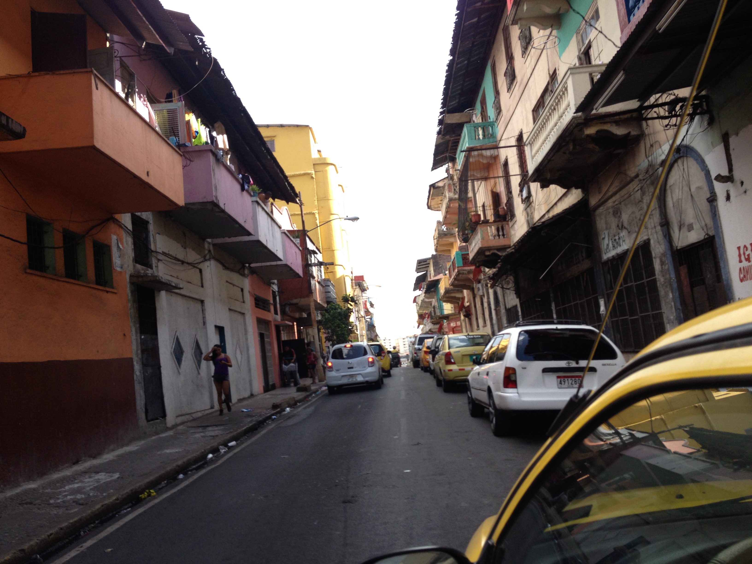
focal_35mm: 35
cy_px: 282
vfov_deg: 40.7
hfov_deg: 52.6
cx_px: 376
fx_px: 760
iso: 50
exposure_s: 1/403
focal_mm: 4.28
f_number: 2.4
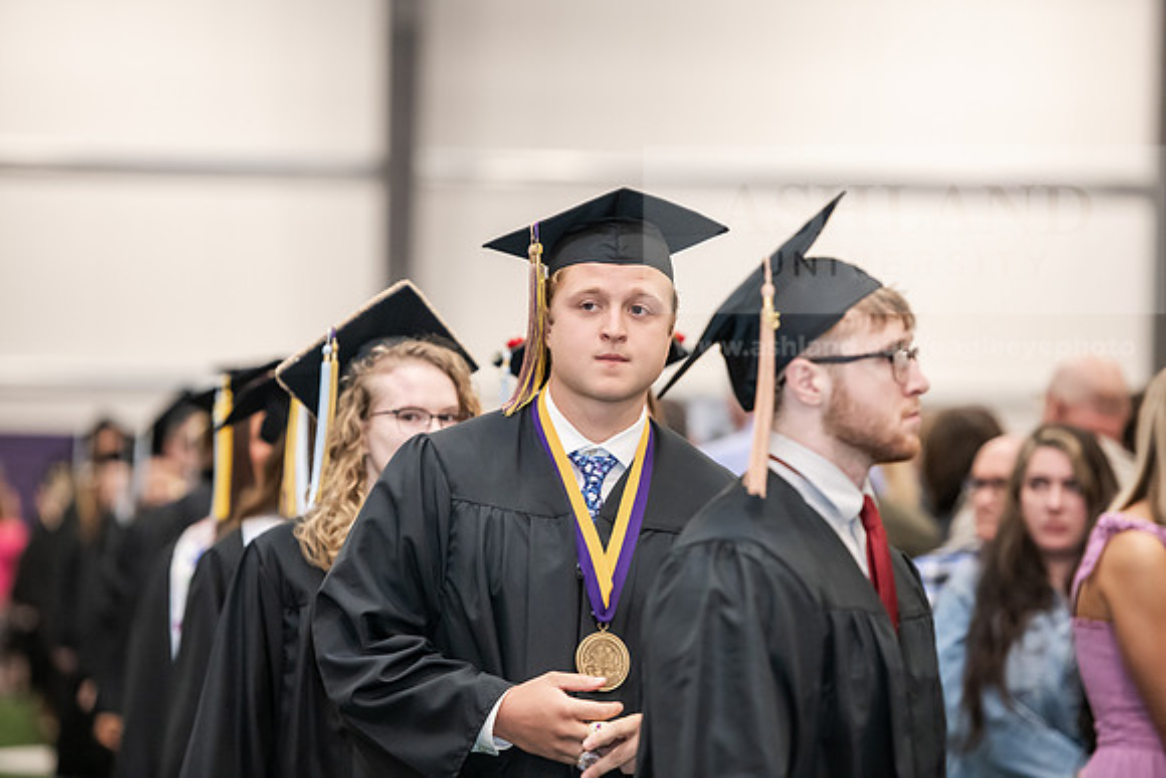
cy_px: 389
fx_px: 5345
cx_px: 583
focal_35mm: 165
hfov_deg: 12.4
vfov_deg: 8.3
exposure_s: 1/200
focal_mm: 165
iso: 2500
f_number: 3.2
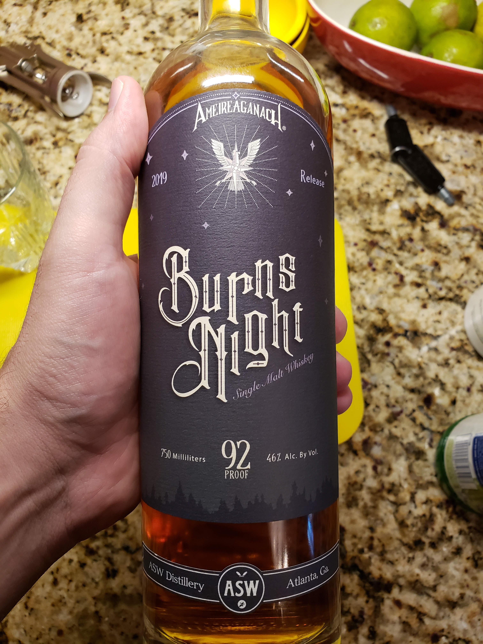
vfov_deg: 67.3
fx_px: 484
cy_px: 322
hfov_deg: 53.1
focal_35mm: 26
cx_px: 242
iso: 250
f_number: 2.4
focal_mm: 4.3
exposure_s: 1/20
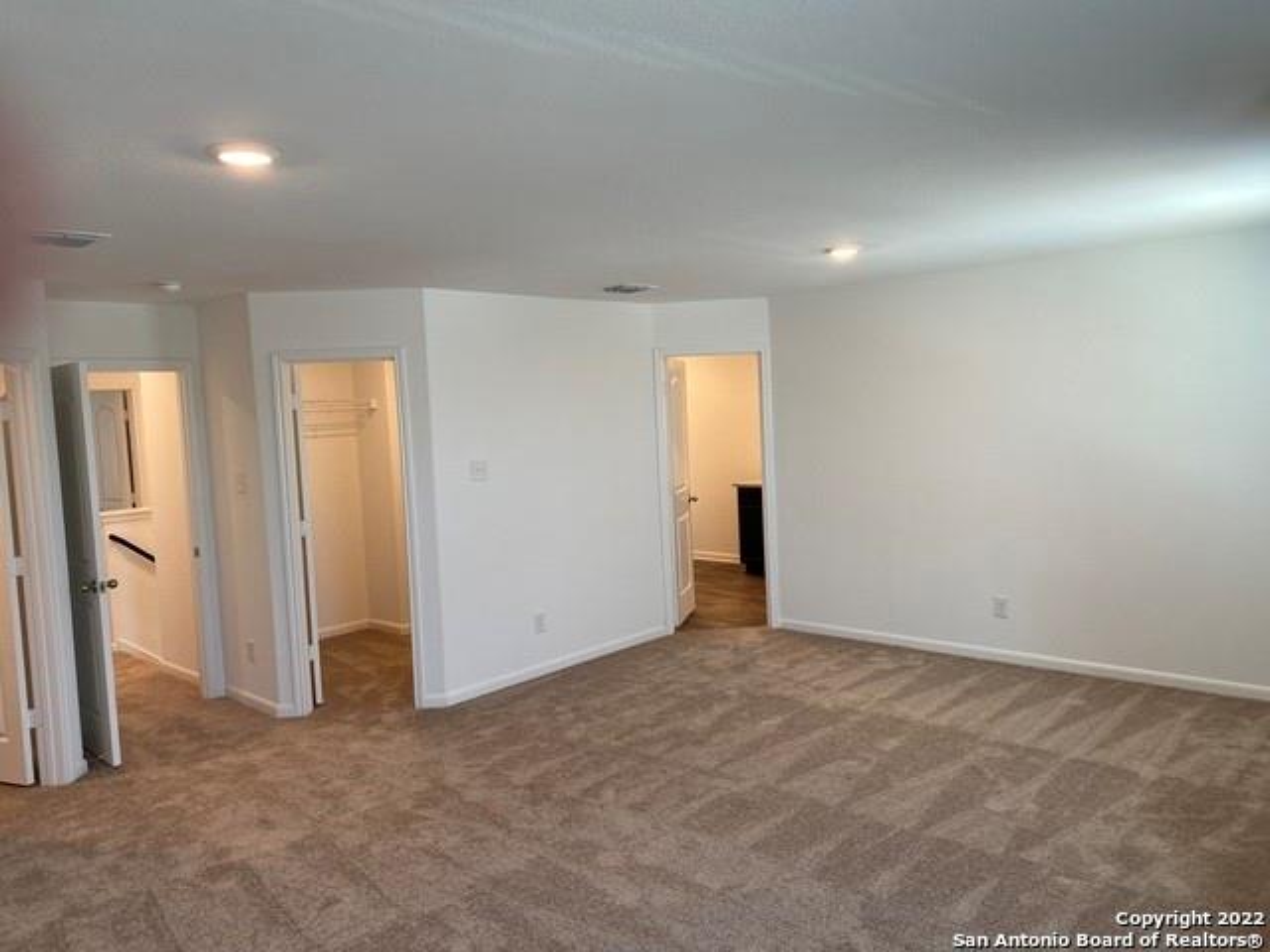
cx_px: 635
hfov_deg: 67.3
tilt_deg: -3.6
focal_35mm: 26
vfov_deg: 53.1
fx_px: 954
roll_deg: +2.7
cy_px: 476
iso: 64
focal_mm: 4.25
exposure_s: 1/60
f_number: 1.8
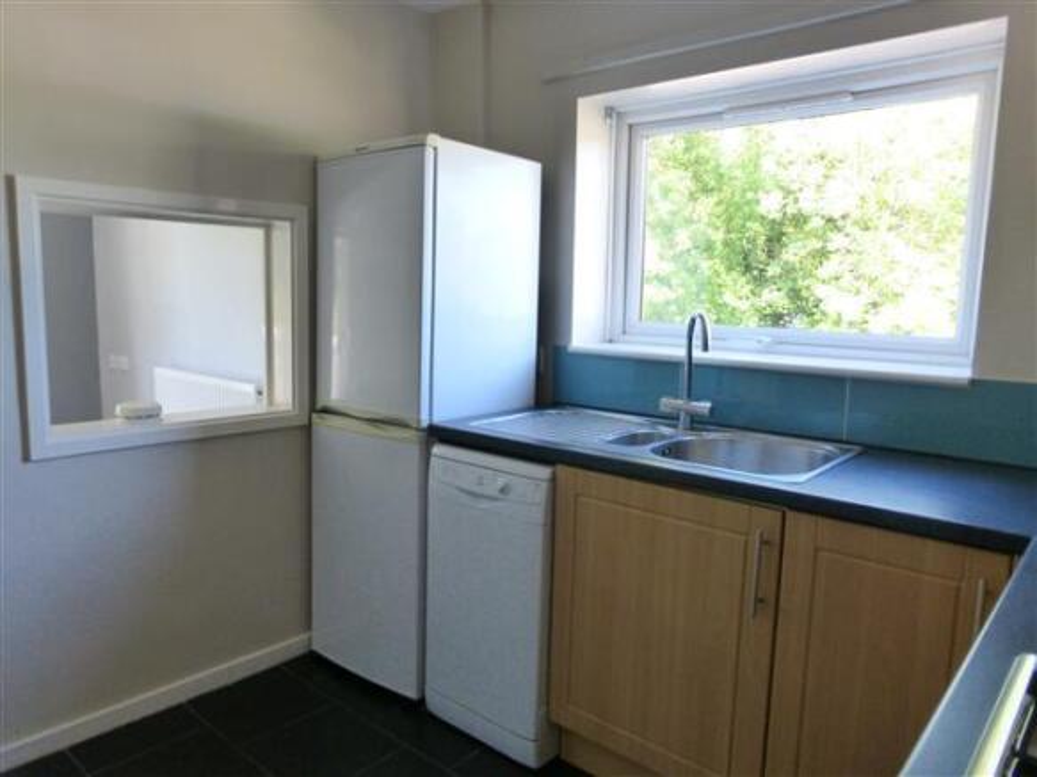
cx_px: 518
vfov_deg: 56.8
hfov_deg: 71.6
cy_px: 388
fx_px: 719
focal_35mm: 24
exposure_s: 1/50
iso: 400
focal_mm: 4.3
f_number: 3.3
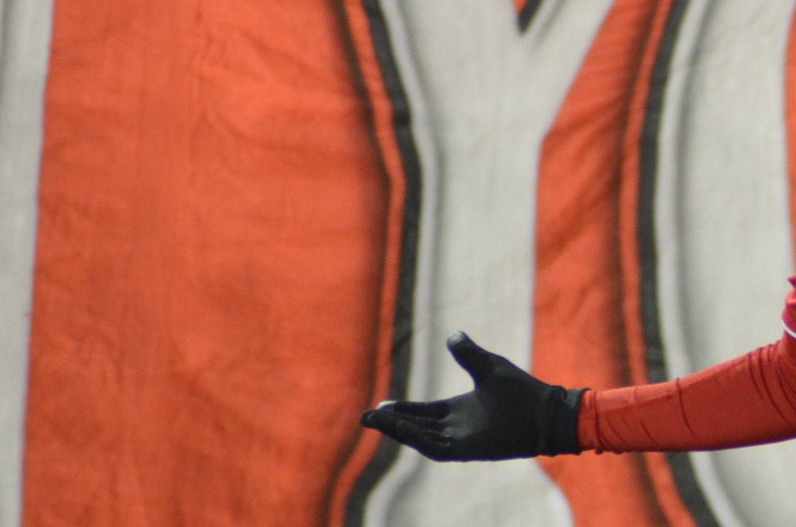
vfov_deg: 1.8
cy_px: 328
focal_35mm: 775
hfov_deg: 2.7
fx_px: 17102
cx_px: 895
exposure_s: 1/250
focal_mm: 220
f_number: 5
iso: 1600
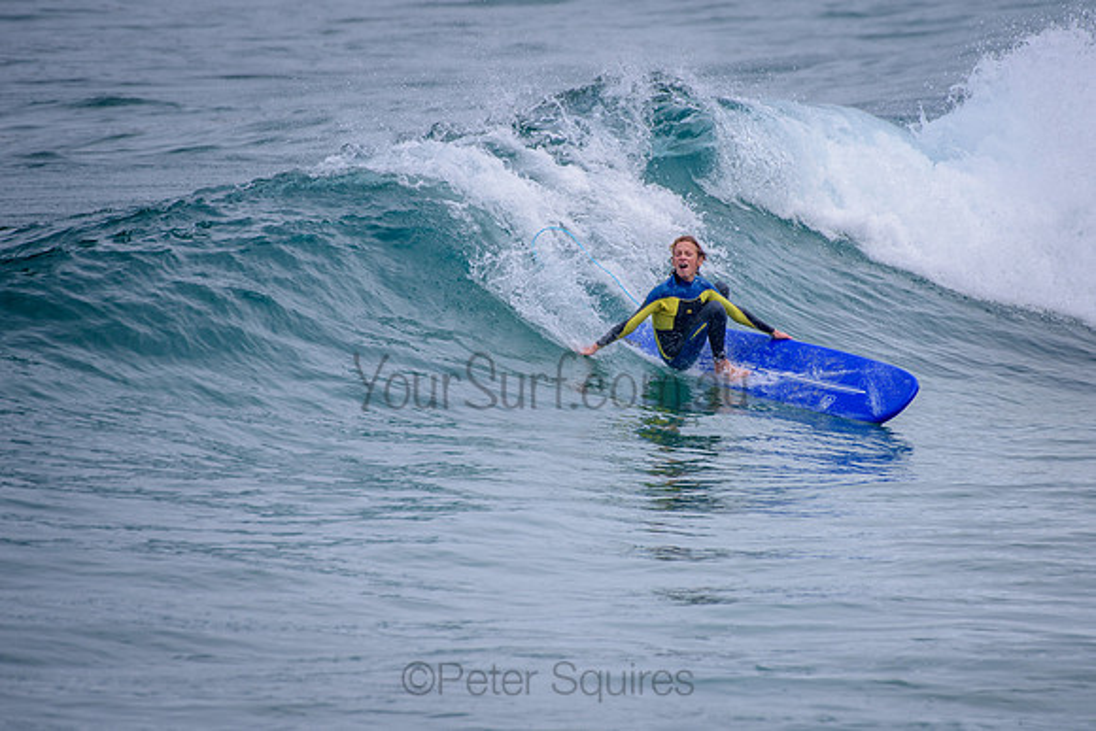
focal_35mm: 613
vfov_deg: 2.2
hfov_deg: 3.4
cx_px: 622
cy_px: 358
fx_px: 18667
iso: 160
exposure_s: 1/2000
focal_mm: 500
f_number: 5.6
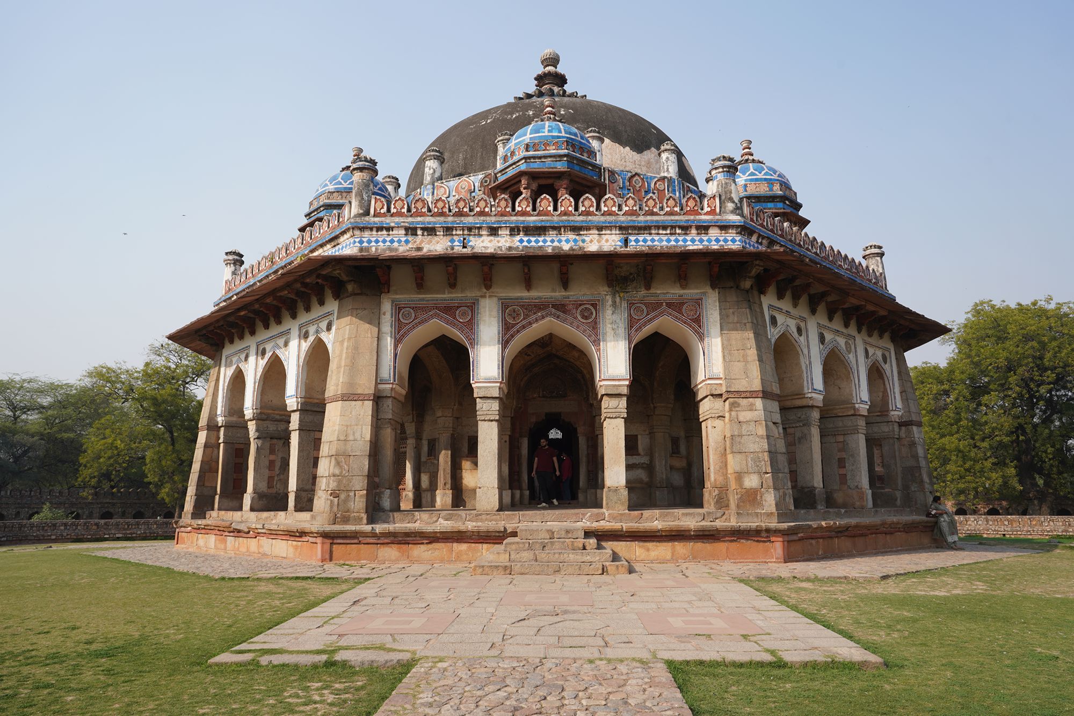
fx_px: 716
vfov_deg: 53.1
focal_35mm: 24
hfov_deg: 73.7
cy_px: 358
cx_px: 537
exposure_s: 1/100
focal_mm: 24
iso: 100
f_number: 11
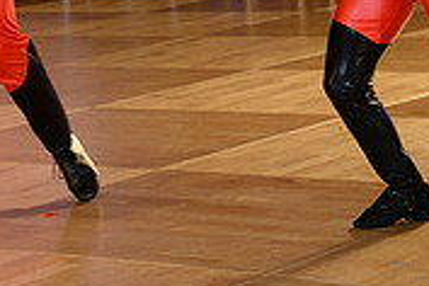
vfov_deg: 7.5
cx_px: 19
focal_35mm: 180
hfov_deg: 11.3
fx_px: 2145
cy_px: -86
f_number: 5
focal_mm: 55
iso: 2000
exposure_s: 1/250
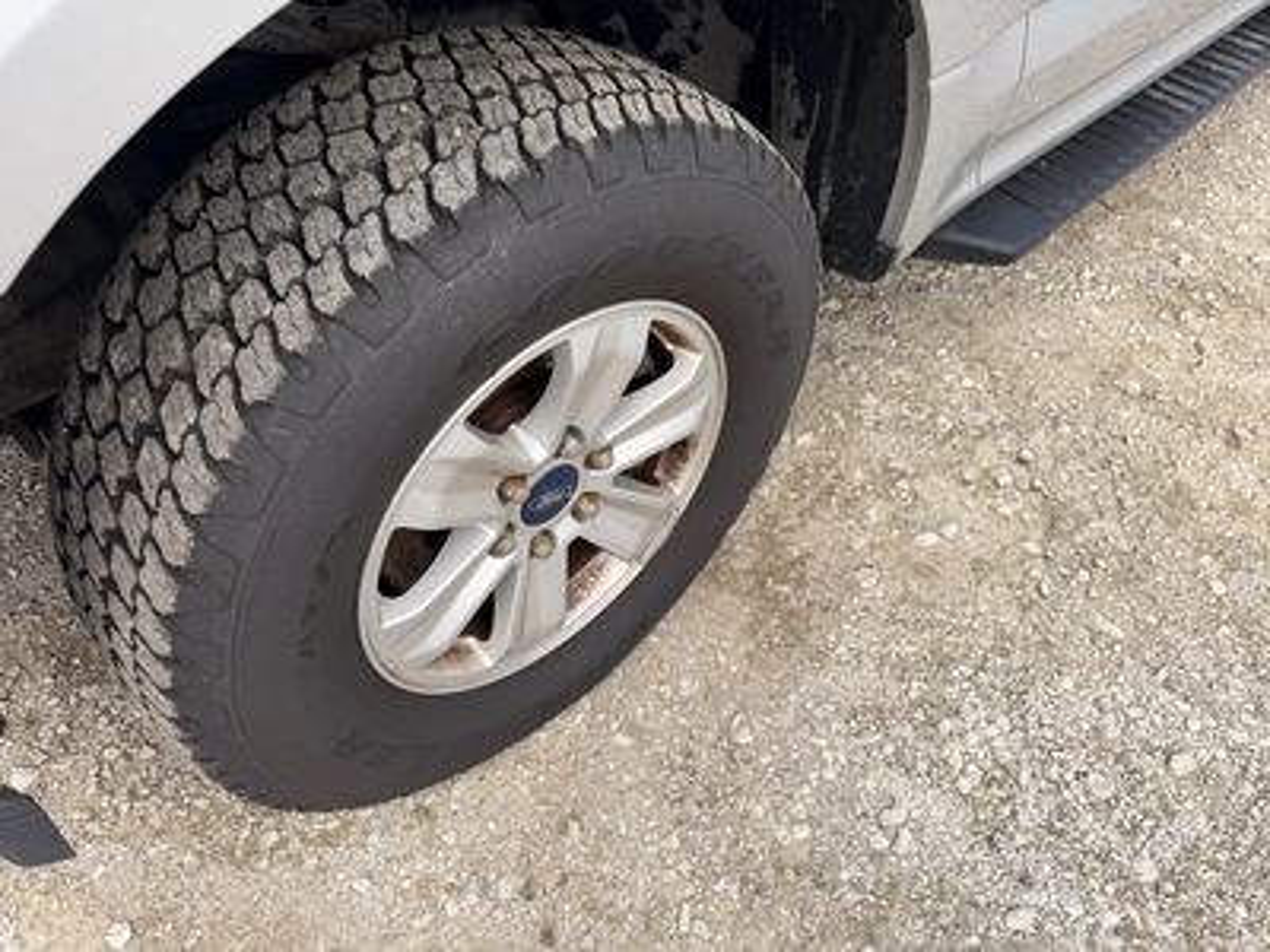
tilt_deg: -49.4
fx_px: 881
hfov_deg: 71.6
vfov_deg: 56.8
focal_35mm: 24
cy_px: 476
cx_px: 635
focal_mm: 6.76
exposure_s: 1/1949
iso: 100
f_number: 1.78
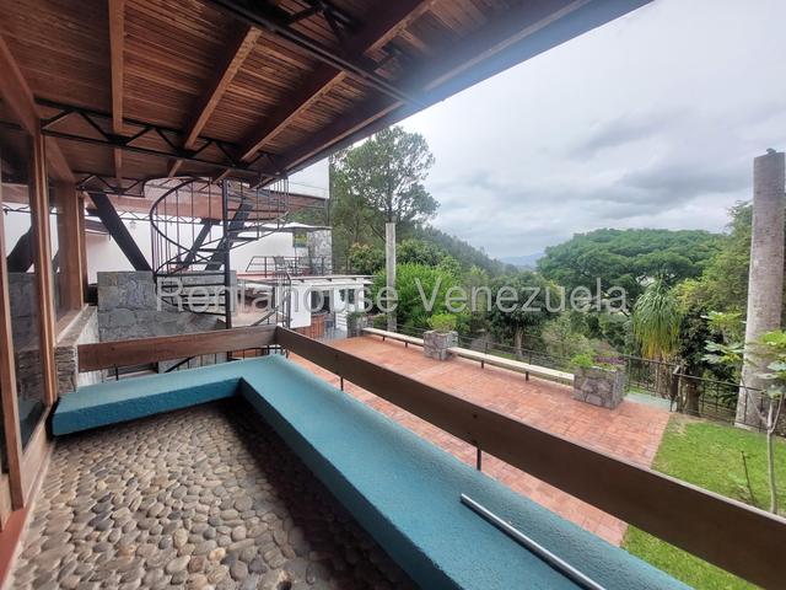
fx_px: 295
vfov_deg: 89.9
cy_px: 295
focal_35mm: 13
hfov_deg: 106.2
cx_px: 393
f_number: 2.2
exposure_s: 1/313
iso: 50
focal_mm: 1.74
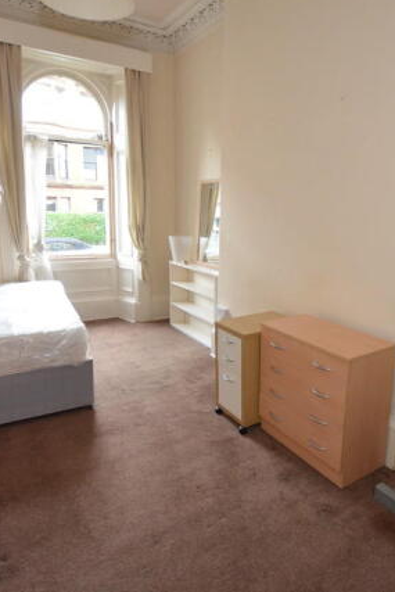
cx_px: 241
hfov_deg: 54.7
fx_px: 378
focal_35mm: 23
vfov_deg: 76.1
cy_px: 293
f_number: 4
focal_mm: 10
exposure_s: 1/60
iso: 1600
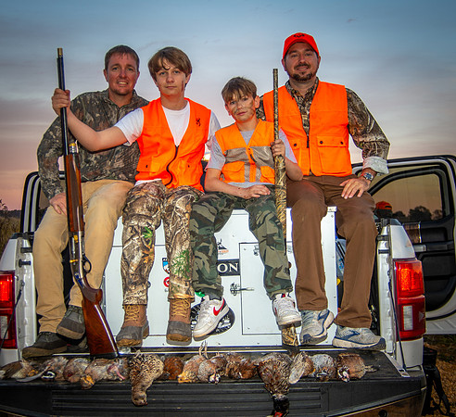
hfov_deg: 36.3
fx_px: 695
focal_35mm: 49
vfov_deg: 33.4
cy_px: 209
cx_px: 224
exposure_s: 1/60
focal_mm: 30
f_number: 3.8
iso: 160
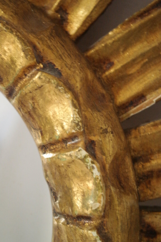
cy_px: 121
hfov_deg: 17.7
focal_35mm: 77
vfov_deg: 26.3
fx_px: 517
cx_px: 80
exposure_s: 1/30
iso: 3200
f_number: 9
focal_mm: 50
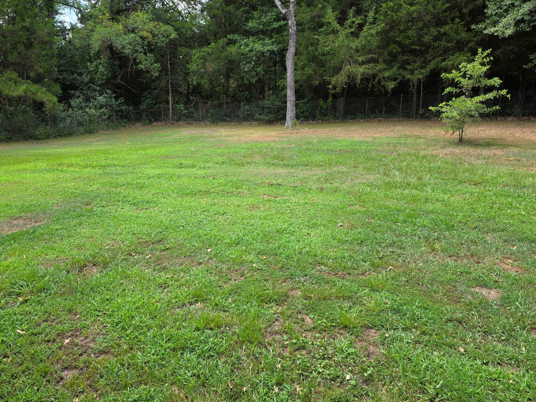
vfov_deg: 53.1
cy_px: 197
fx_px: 403
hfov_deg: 67.3
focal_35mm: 26
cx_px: 253
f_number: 1.7
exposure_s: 1/1245
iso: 80
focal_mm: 6.3
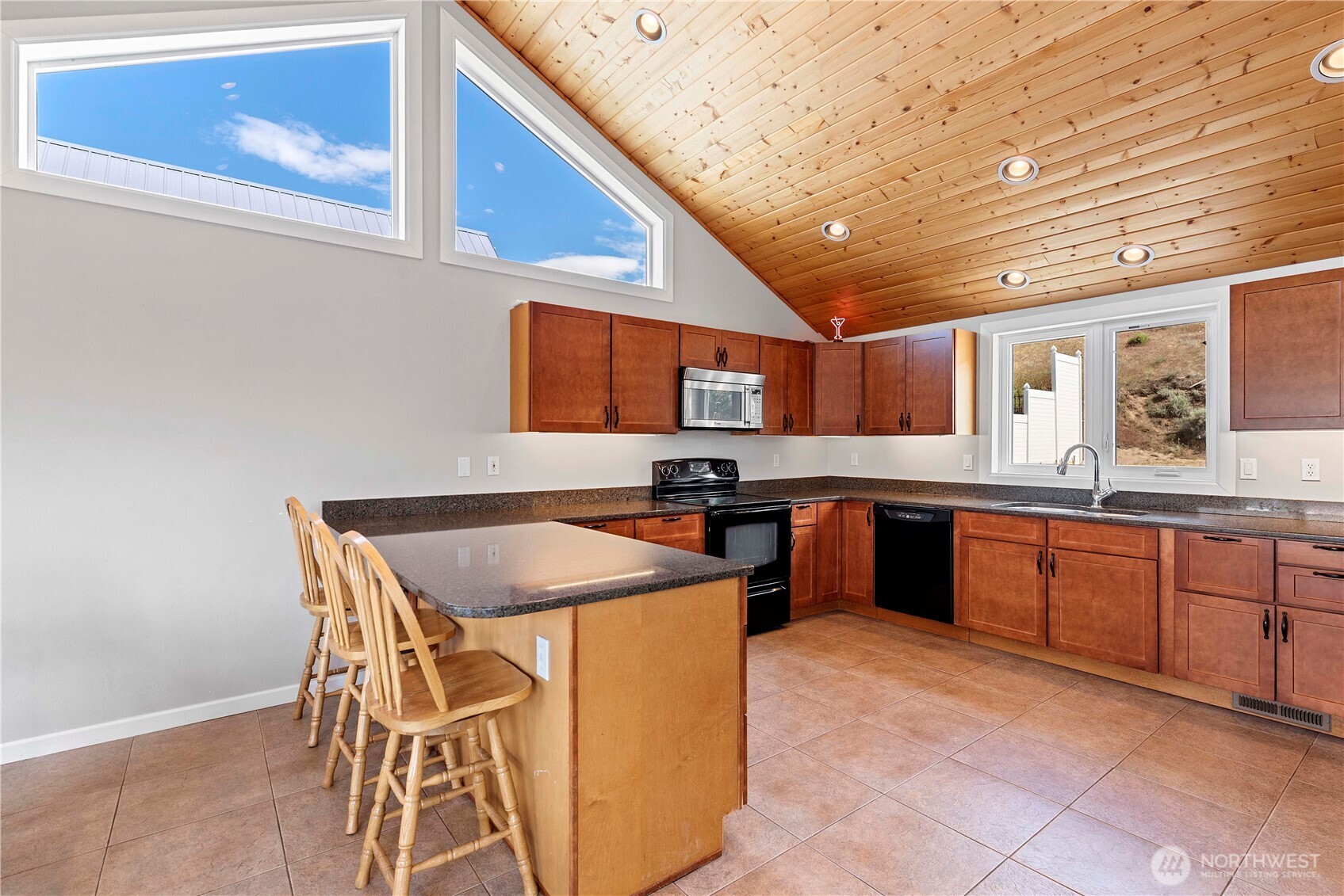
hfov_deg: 96.7
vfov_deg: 73.8
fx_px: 597
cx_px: 672
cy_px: 448
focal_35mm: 16
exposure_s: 1/10
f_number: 8
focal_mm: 16
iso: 200
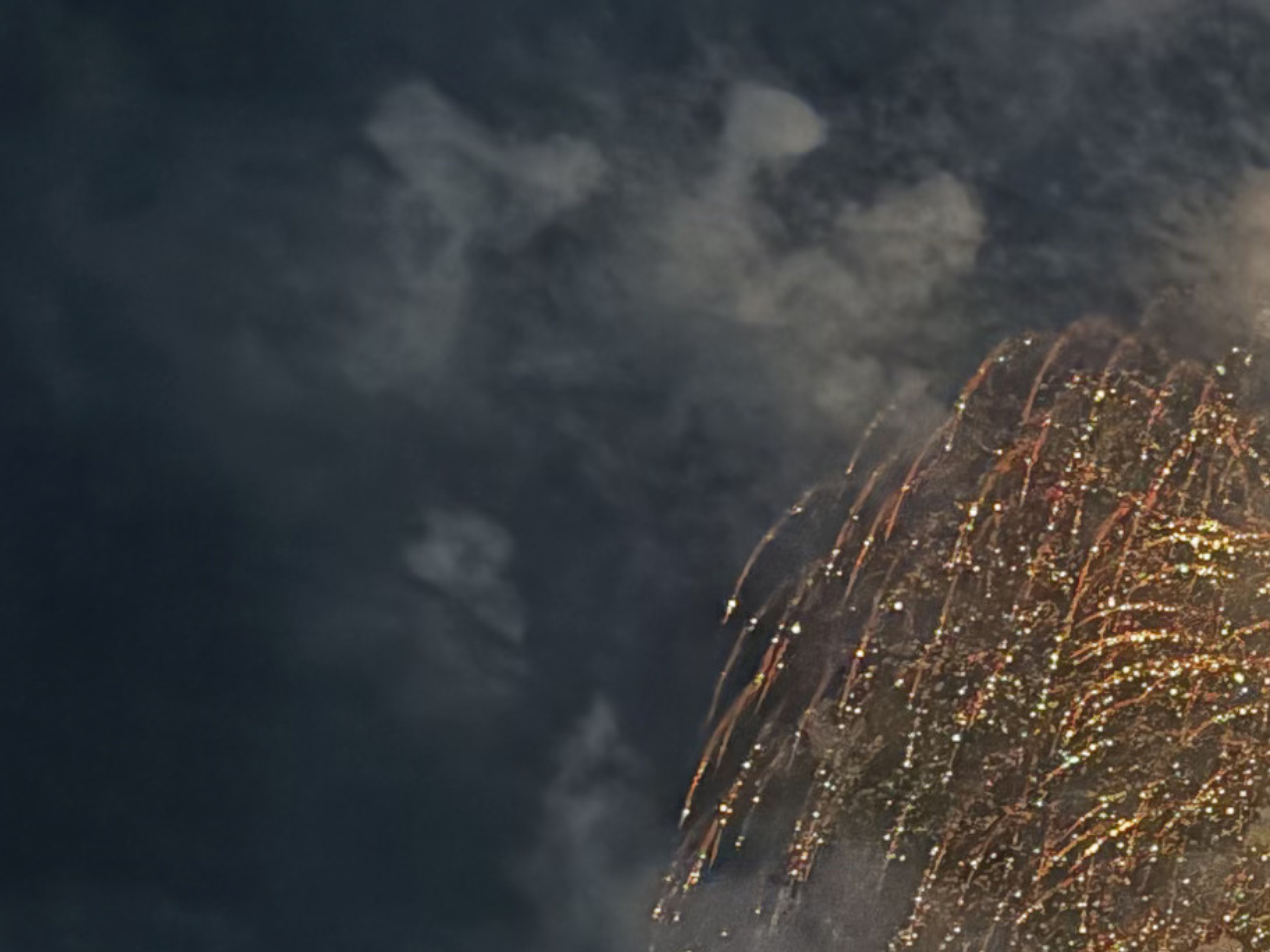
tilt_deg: +16.4
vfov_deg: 12.9
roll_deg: -1.4
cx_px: 1970
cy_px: 825
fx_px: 4182
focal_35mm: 114
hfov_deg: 15.7
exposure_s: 1/15
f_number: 1.6
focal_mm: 5.96
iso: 1600
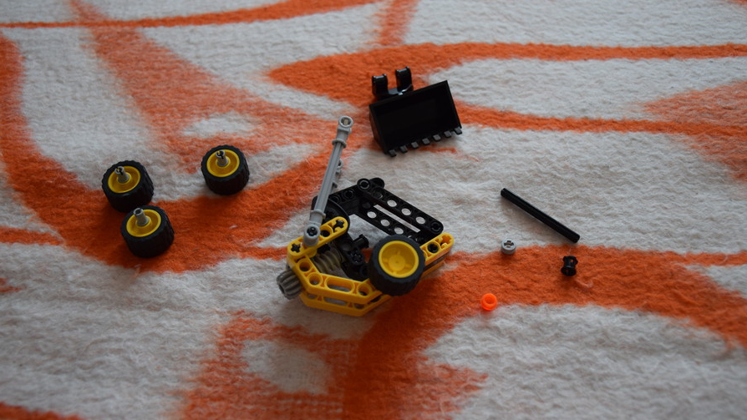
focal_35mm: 38
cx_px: 372
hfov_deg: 52.8
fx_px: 753
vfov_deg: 31.2
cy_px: 187
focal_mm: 24
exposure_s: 1/80
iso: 400
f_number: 4.5
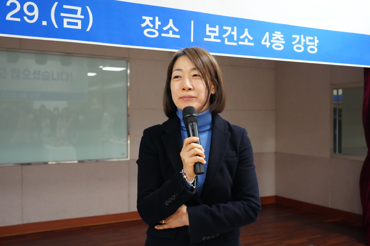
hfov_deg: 46.4
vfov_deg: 31.9
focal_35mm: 42
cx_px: 185
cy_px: 124
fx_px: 432
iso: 8000
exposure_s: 1/160
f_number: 5.6
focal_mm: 41
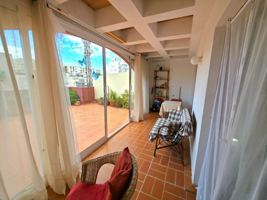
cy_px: 100
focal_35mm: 13
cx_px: 134
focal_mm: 2.2
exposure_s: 1/385
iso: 20
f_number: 1.9
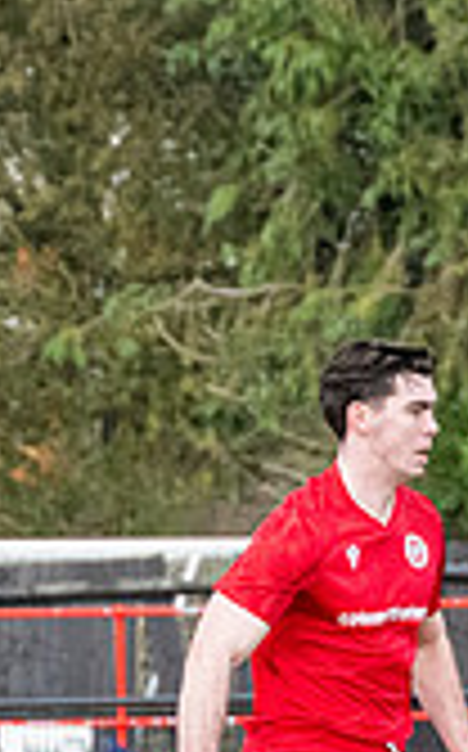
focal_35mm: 637
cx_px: 1752
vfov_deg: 3.3
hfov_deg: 2.0
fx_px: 13033
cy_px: 609
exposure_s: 1/1250
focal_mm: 100
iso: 2000
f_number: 4
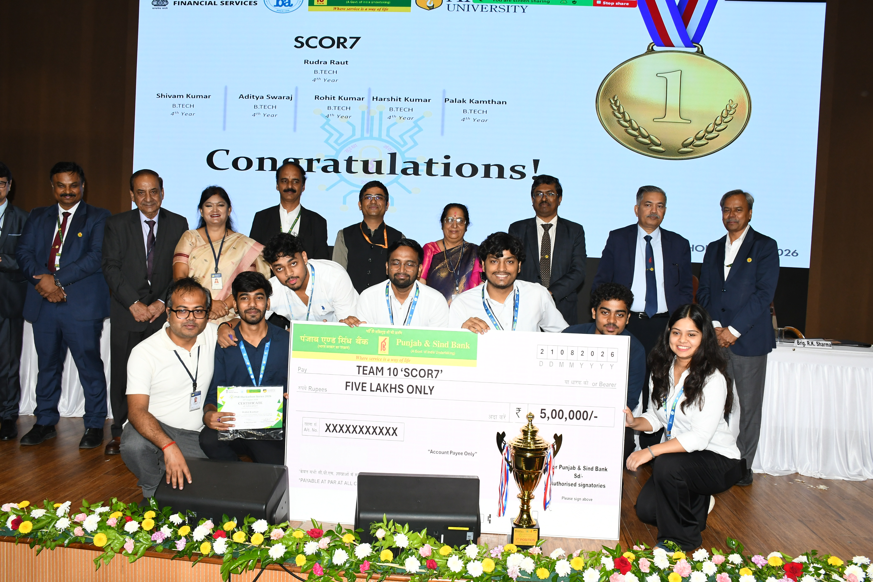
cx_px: 436
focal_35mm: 30
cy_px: 291
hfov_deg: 61.9
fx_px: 727
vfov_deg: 43.6
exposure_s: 1/125
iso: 1000
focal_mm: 20
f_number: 8
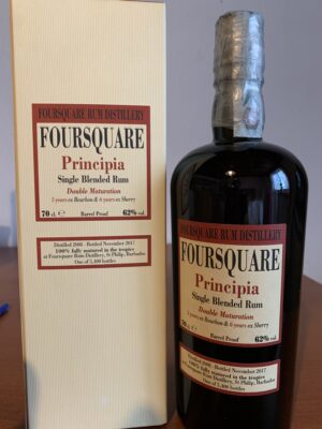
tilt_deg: -4.1
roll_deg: +0.0
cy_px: 214
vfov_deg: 67.3
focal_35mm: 26
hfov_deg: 53.1
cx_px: 161
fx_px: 322
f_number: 1.8
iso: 320
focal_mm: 4.25
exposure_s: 1/60
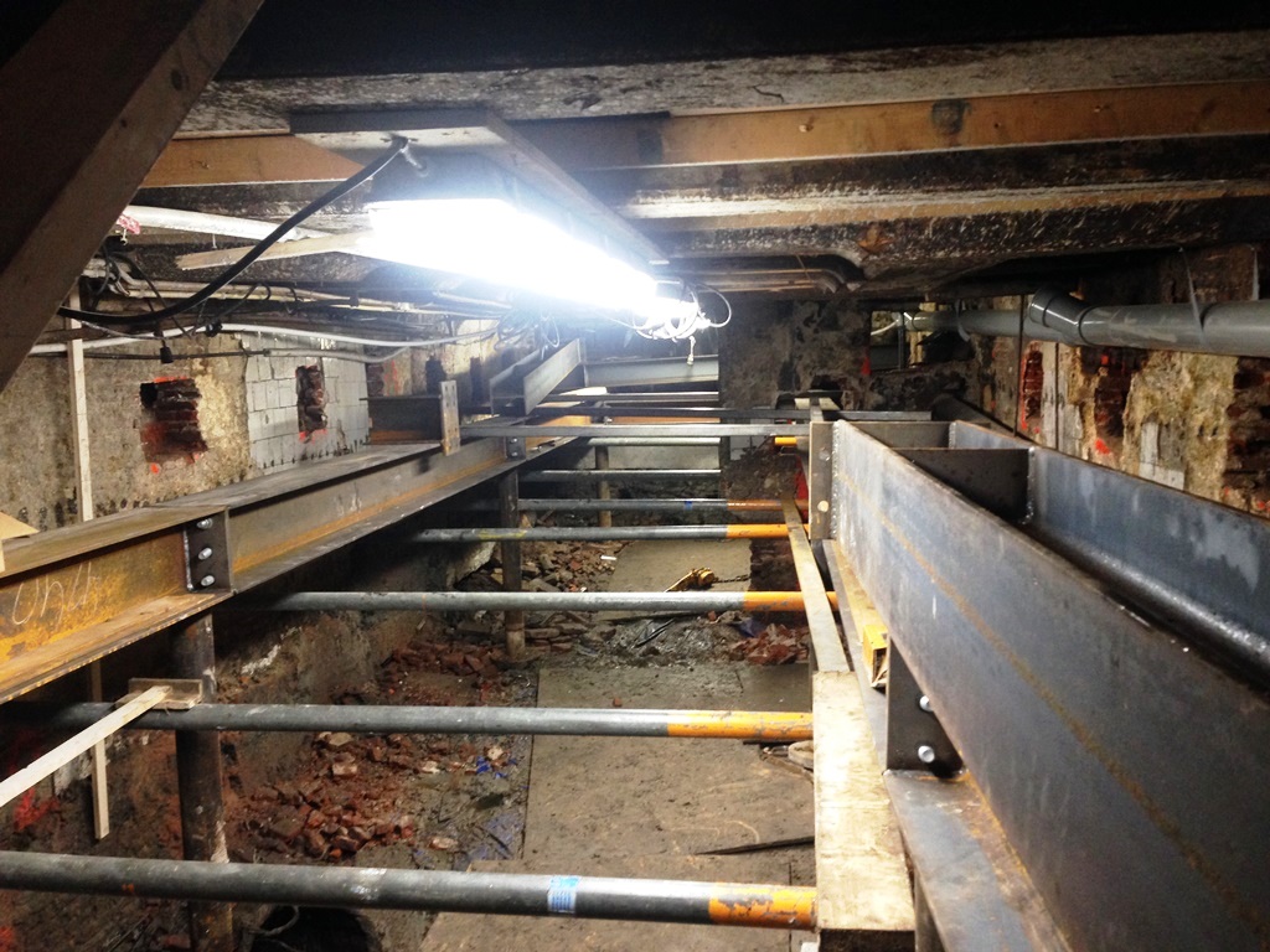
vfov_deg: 42.9
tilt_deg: -8.0
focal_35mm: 33
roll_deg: +0.6
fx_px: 1211
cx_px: 635
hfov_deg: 55.4
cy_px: 476
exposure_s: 1/20
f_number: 2.4
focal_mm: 4.12
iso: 200
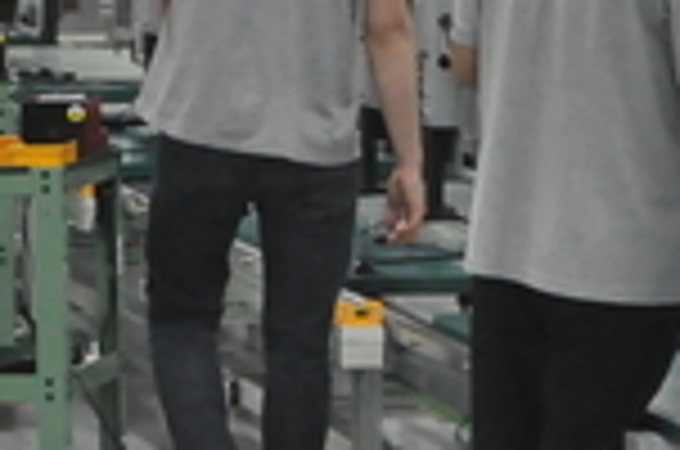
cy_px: 63
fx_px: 5617
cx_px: 302
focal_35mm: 298
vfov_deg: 4.6
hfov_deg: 6.9
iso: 3200
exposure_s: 1/125
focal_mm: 44
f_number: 5.3
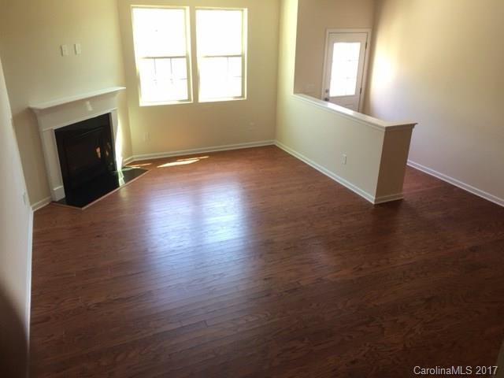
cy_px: 189
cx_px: 252
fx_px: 422
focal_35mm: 29
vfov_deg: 48.2
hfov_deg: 61.7
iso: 25
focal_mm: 4.15
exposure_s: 1/15
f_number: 2.2
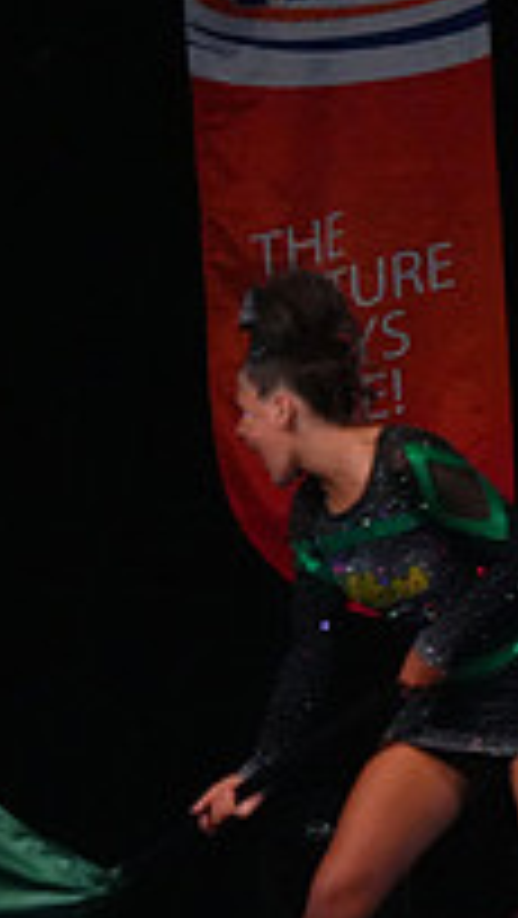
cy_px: 286
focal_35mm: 595
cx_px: 1284
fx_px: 14505
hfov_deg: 2.0
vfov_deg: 3.6
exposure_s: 1/1250
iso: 16000
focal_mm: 200
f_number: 5.6
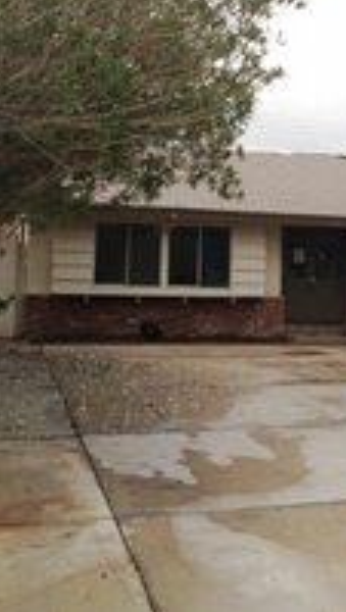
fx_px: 1073
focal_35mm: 66
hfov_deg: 17.7
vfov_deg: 31.7
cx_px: 380
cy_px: 220
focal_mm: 4.28
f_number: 2.4
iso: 64
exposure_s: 1/552
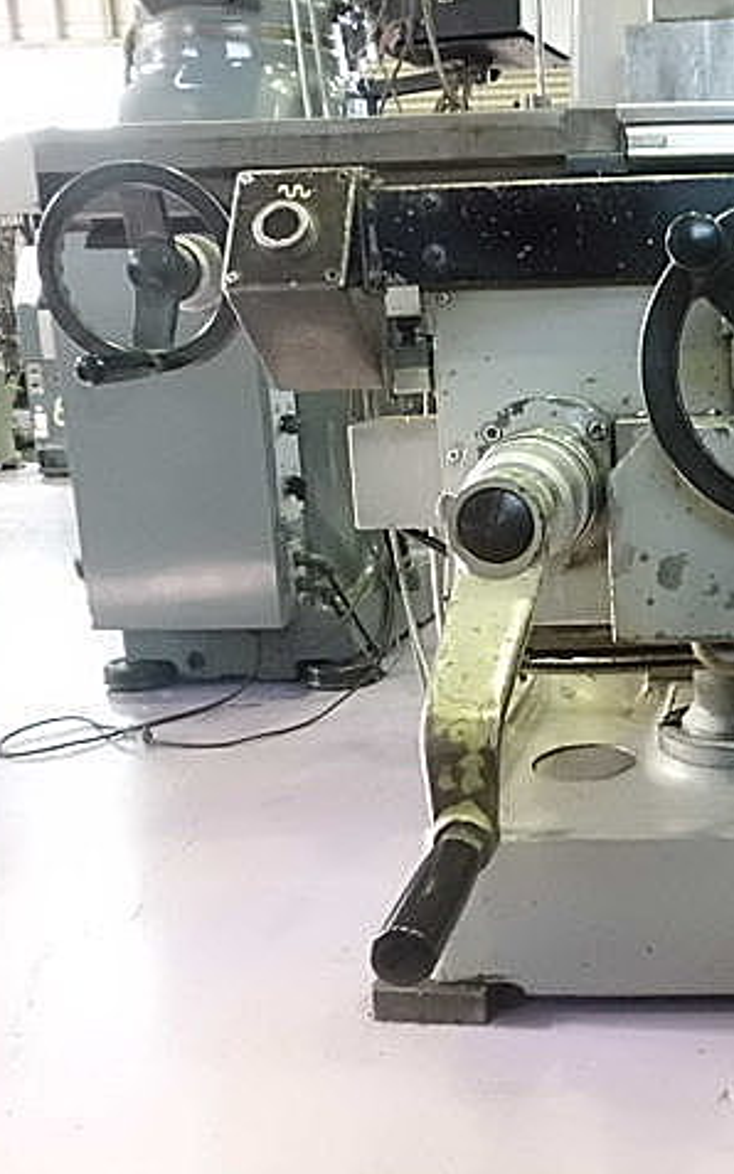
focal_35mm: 37
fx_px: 1185
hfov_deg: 31.5
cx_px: 754
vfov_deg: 52.8
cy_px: 586
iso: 800
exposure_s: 1/40
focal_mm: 4.6
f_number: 3.2
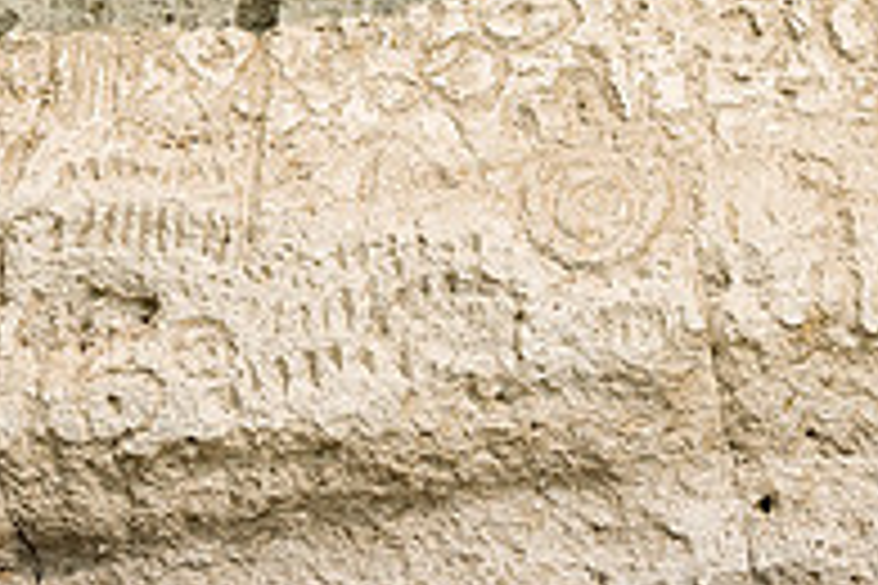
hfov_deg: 18.1
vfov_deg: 11.9
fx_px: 2756
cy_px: -70
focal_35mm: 113
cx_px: 387
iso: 320
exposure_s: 1/800
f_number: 4.5
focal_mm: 38
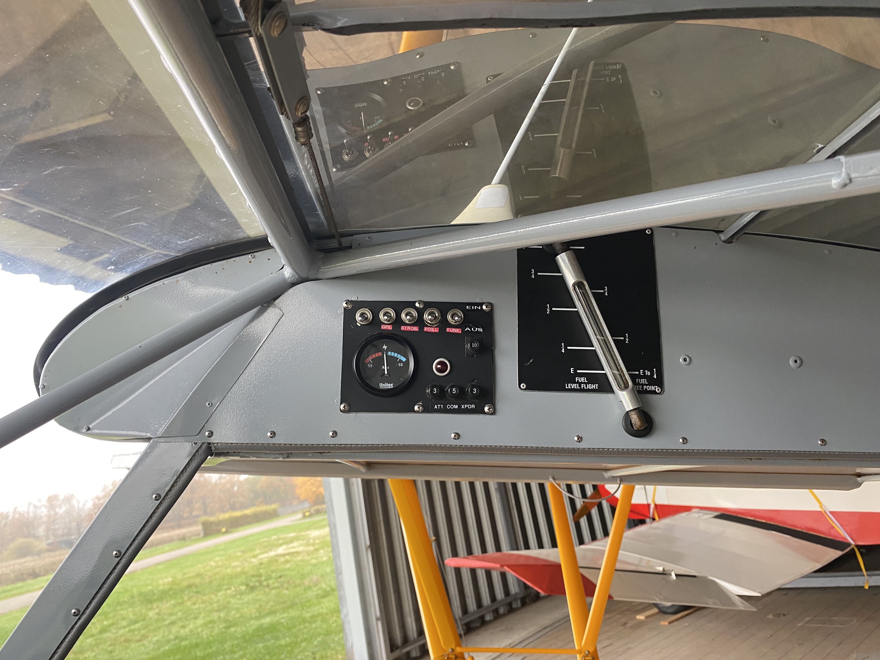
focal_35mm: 26
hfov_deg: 67.3
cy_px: 330
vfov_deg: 53.1
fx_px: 661
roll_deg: +10.0
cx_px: 440
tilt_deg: +12.4
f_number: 1.8
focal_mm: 4.25
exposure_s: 1/75
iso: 125
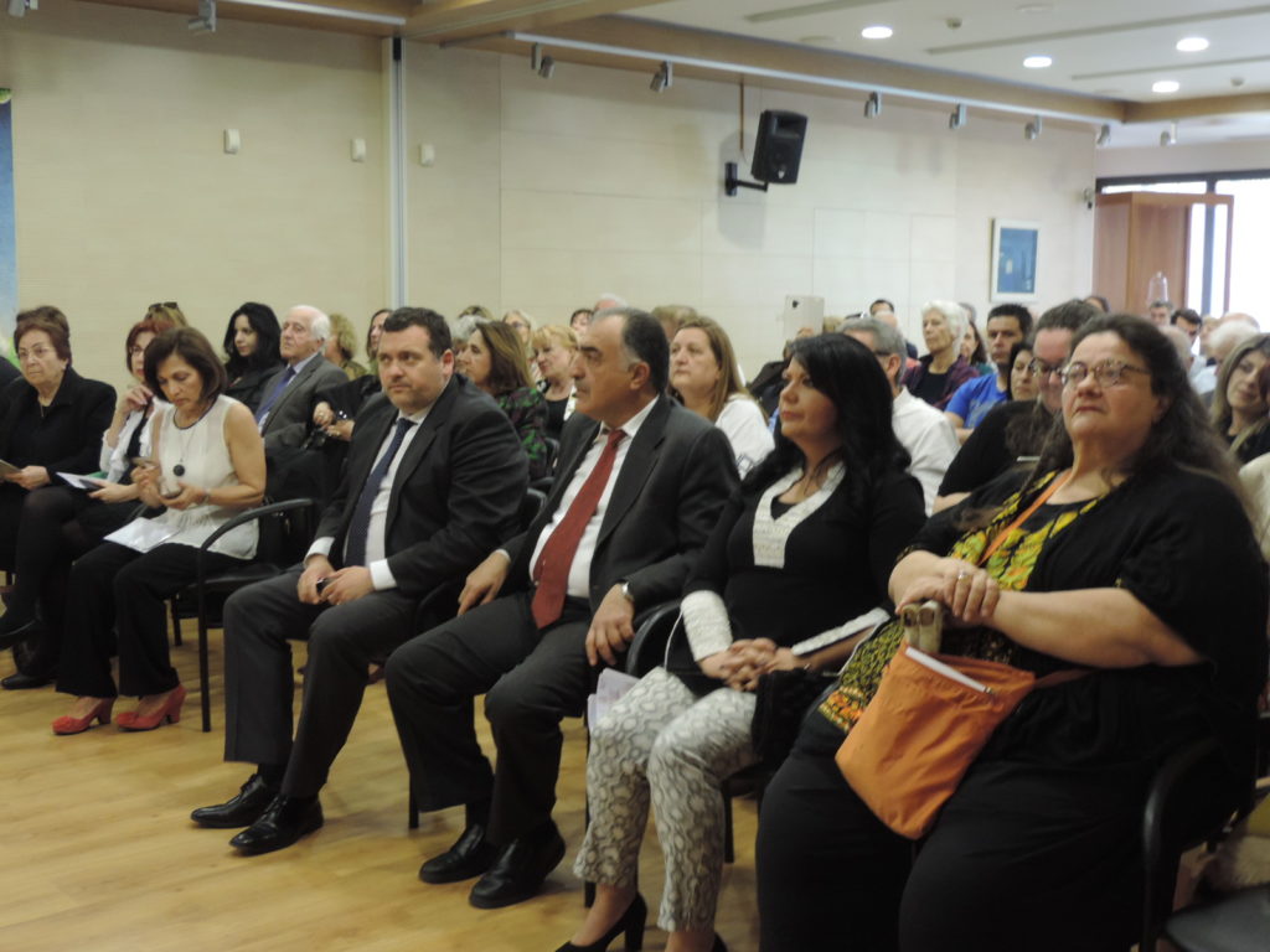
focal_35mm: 43
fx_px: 1578
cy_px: 476
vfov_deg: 33.6
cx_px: 635
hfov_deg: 43.9
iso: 400
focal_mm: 7.6
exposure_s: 1/15
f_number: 3.4
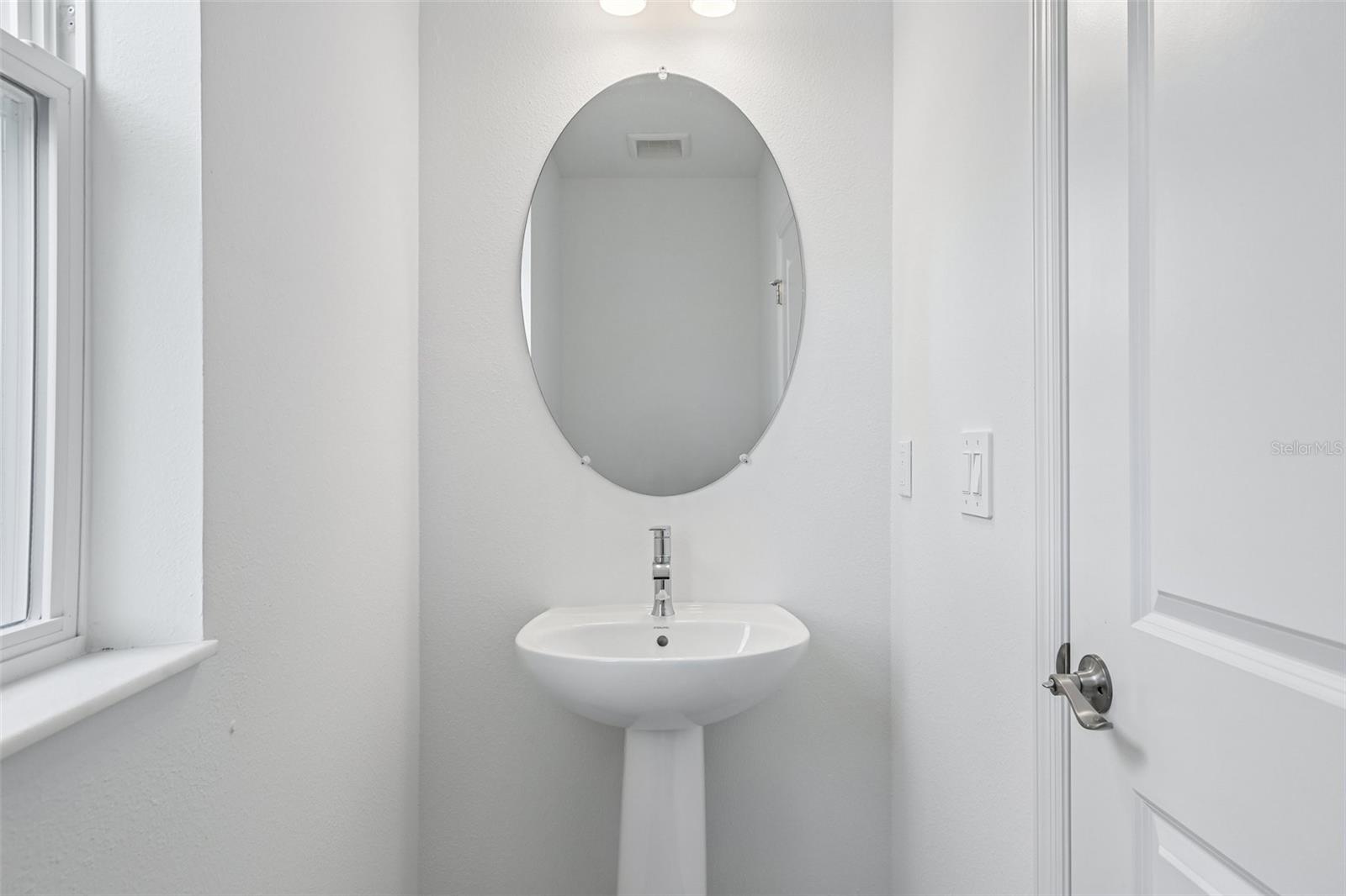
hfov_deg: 81.2
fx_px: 785
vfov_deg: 59.5
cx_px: 673
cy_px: 448
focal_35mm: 21
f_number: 8
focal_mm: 21
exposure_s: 1/100
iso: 400
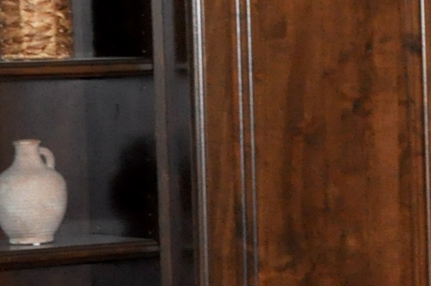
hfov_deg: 6.5
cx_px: 1328
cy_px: 140
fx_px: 3419
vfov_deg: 4.8
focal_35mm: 286
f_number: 4.2
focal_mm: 30
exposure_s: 1/60
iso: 800
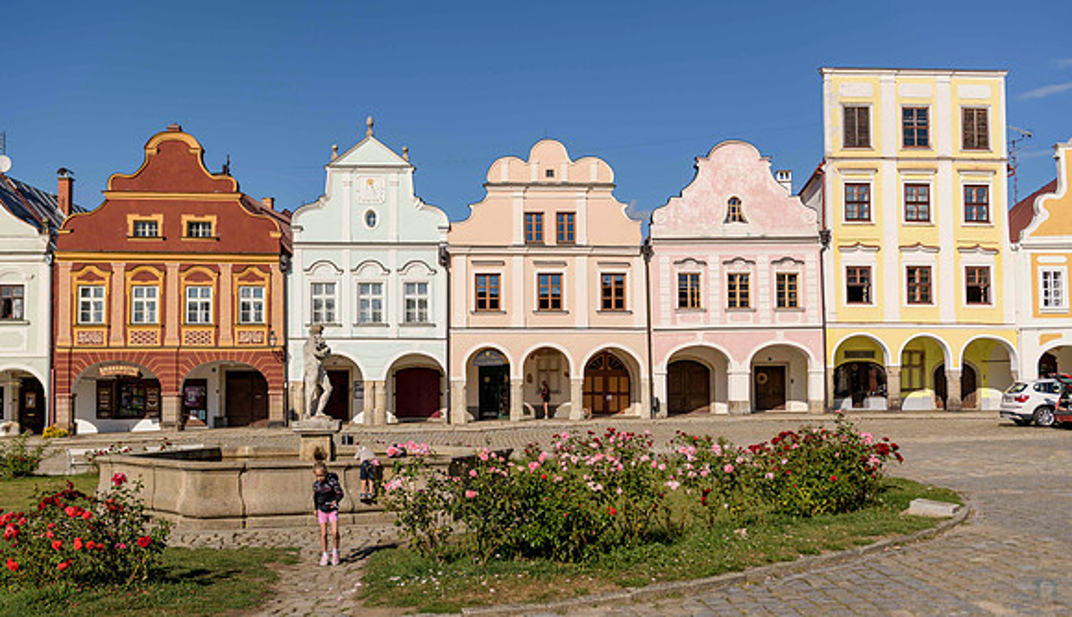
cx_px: 536
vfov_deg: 34.9
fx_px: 978
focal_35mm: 34
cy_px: 356
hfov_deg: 57.4
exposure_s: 1/2000
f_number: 4.5
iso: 64
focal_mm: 32
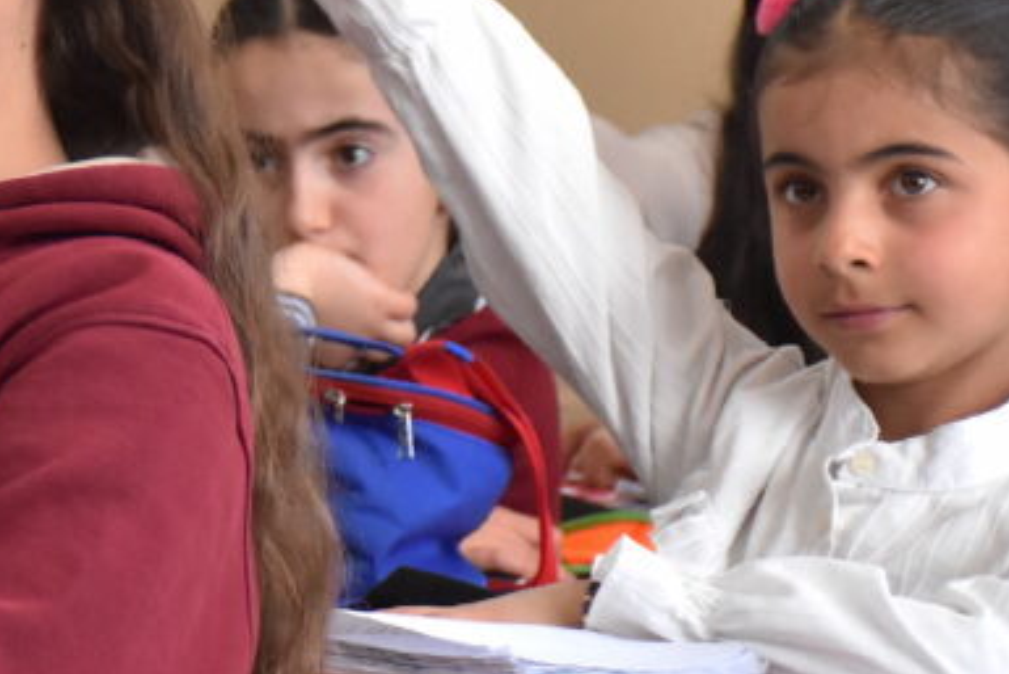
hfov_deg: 7.2
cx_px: -577
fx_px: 7822
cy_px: -135
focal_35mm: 279
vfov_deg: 4.9
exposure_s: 1/160
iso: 1600
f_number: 4.8
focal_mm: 56
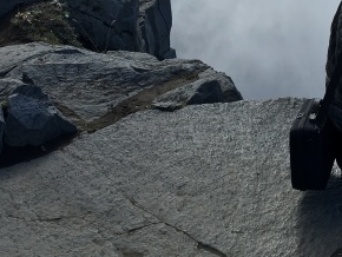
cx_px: 241
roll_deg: +3.0
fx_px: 791
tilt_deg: -15.3
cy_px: -37
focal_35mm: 80
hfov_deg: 24.2
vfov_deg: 17.7
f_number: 2.2
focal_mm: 4.15
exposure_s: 1/1326
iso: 25
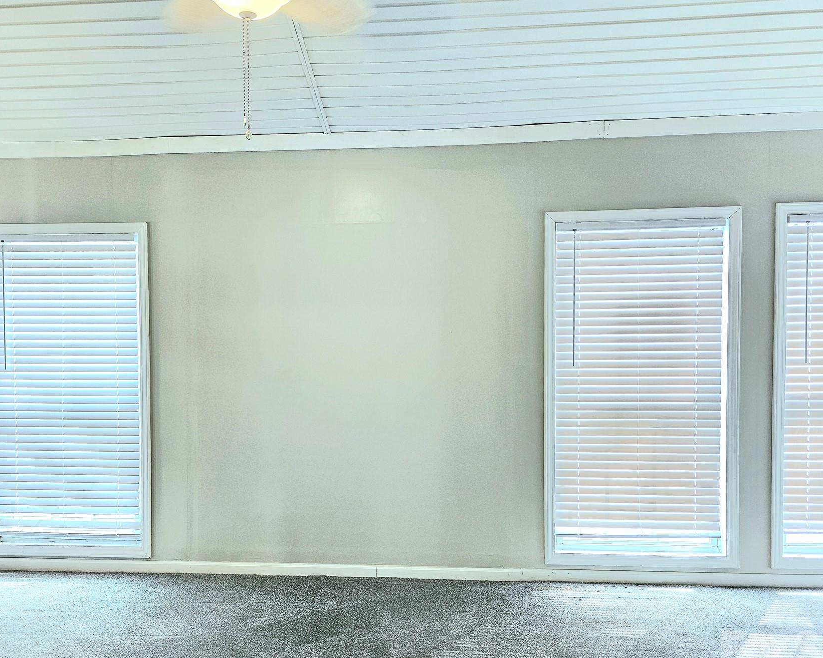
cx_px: 368
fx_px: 682
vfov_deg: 51.5
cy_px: 345
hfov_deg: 62.1
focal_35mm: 28
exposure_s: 1/120
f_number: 1.7
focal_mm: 6.3
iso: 200
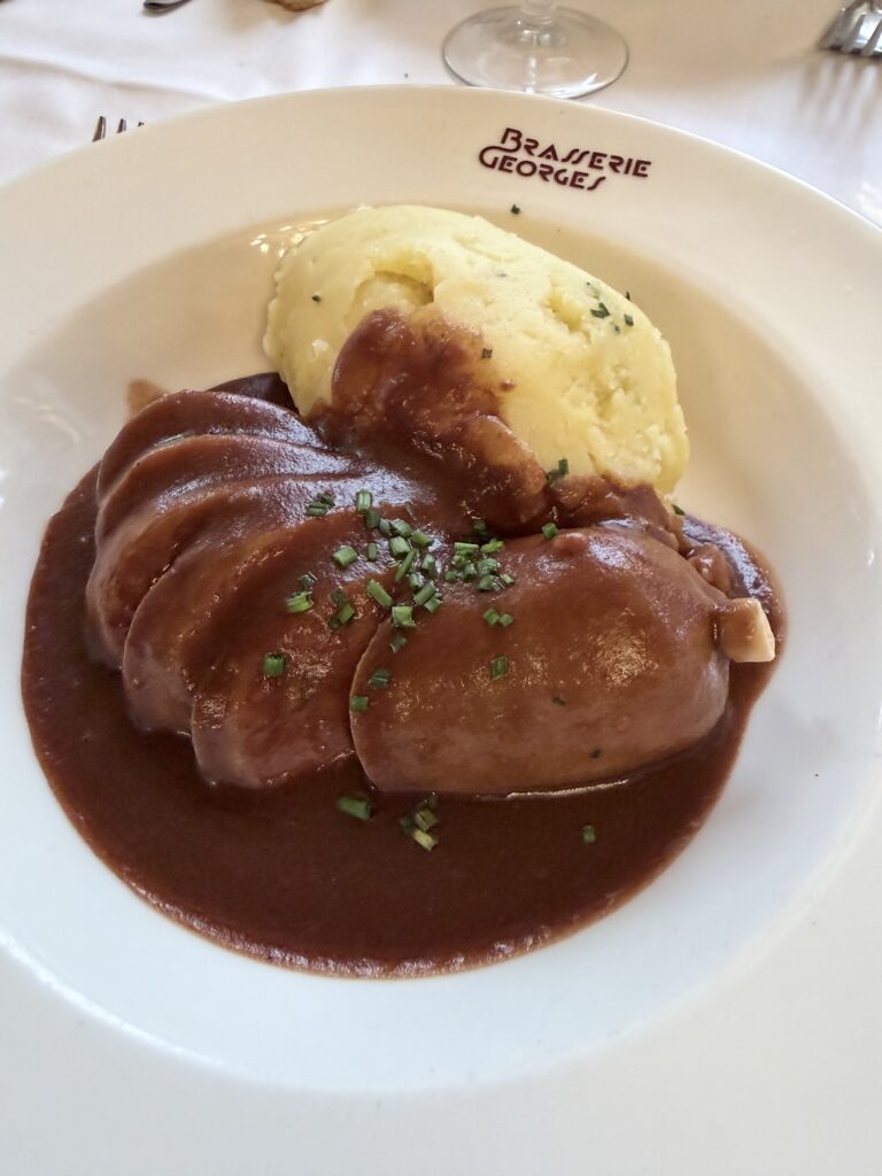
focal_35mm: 24
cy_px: 588
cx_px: 441
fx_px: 815
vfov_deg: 71.6
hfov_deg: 56.8
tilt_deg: -55.6
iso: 320
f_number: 2.2
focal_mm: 2.22
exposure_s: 1/50
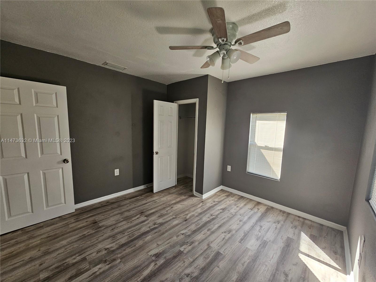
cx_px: 188
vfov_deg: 89.9
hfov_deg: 106.2
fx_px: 141
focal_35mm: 13
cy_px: 141
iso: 200
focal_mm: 2.2
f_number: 2.2
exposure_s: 1/100
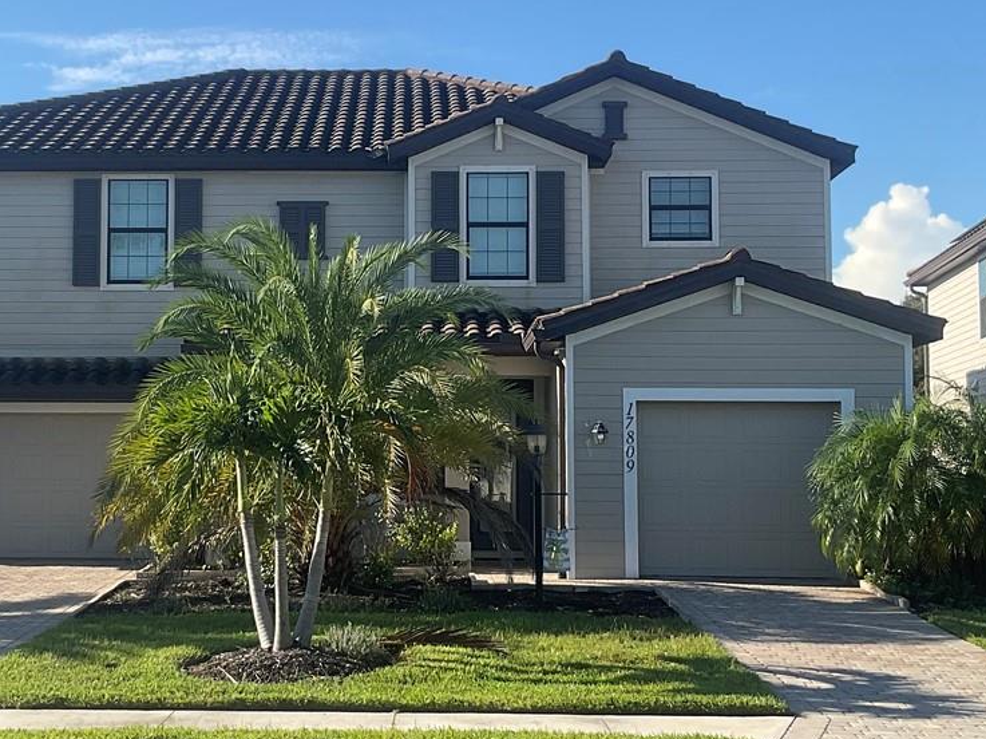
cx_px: 341
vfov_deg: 23.3
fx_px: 1794
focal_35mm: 63
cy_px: 349
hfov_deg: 30.5
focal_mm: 3
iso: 16
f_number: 1.8
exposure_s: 1/1534
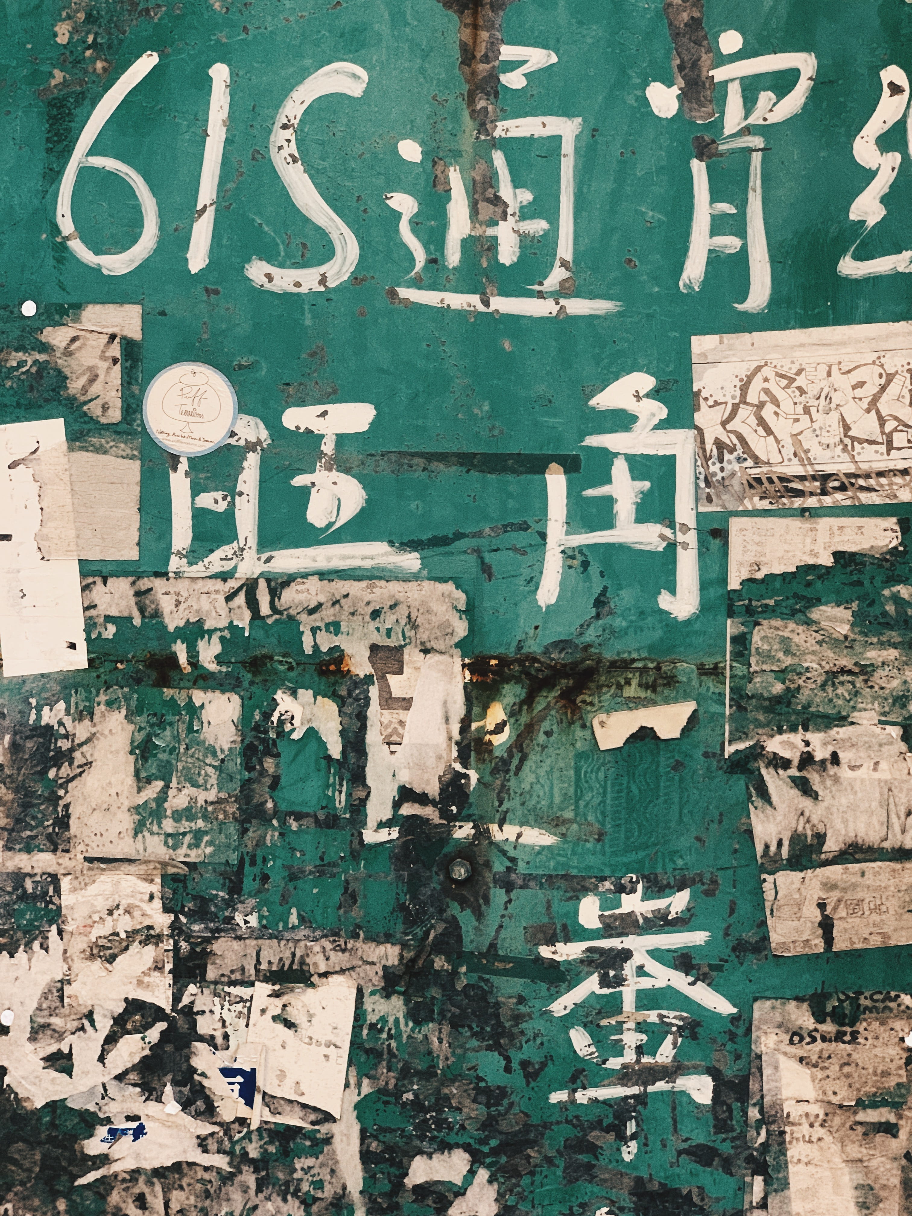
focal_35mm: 52
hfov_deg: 28.0
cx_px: 456
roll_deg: -0.1
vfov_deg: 36.8
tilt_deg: +2.5
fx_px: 1827
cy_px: 608
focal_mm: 6
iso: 200
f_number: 2.4
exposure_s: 1/49
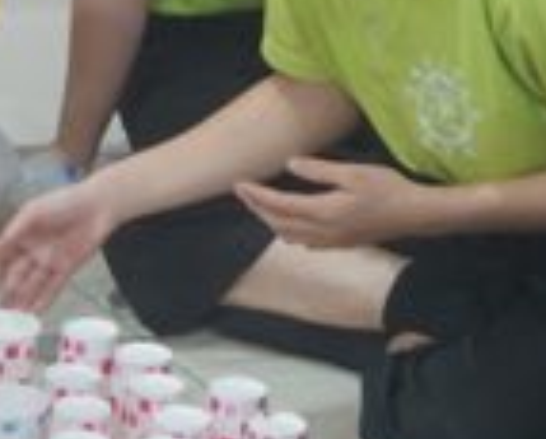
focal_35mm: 198
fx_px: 3206
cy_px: 61
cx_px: -73
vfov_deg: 7.8
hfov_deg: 9.6
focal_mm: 42
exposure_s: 1/160
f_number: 5.6
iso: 3200
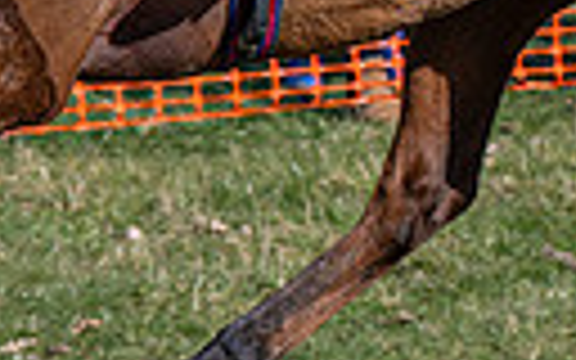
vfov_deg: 2.7
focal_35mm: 481
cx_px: 625
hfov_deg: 4.4
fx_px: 7551
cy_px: -141
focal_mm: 70
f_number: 5
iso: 200
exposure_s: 1/1600
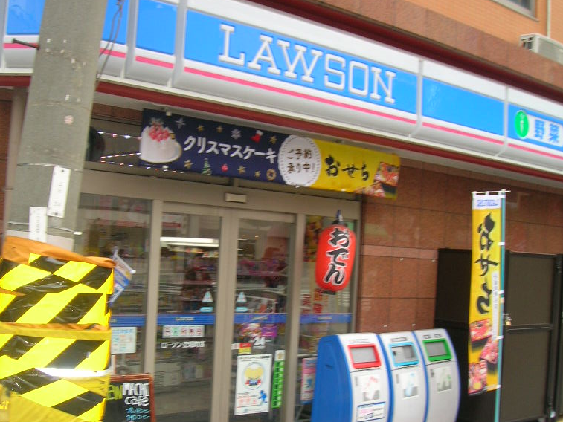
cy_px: 264
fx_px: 748
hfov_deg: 41.2
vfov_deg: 31.4
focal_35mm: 46
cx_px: 279
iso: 50
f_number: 4.9
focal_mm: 5.7
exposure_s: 1/30.5
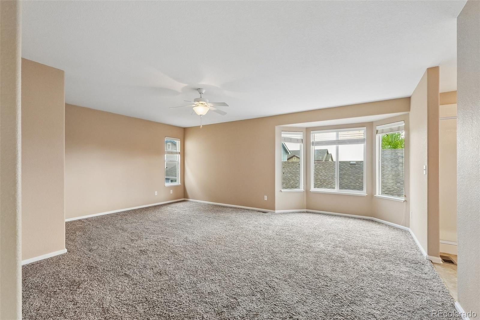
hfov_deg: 100.4
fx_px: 200
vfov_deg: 77.3
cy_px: 160
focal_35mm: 15
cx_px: 240
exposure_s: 1/25
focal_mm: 10
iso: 640
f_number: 9
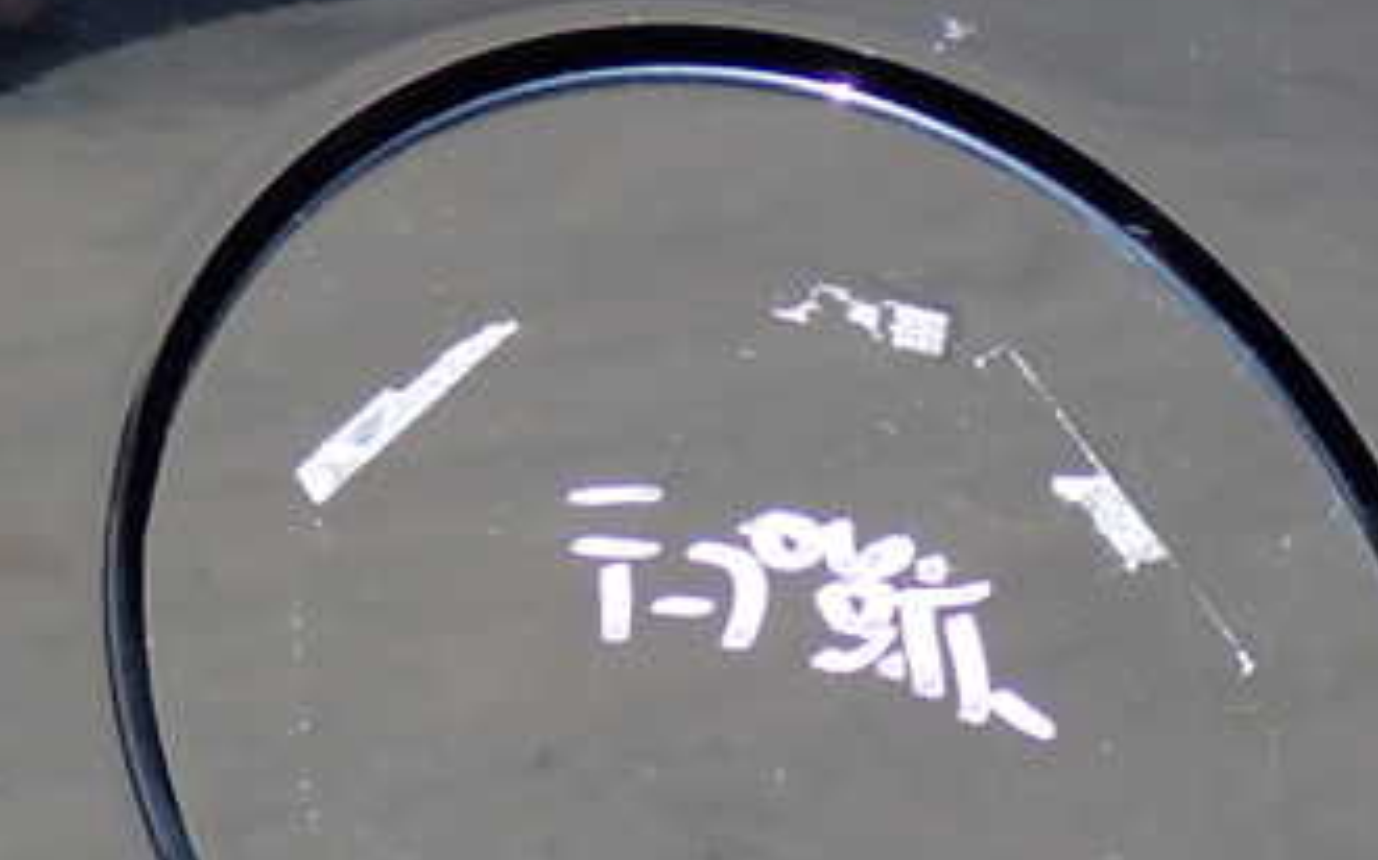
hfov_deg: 15.3
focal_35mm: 137
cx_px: 806
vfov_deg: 9.5
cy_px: 739
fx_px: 5143
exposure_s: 1/125
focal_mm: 12.73
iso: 160
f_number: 3.9
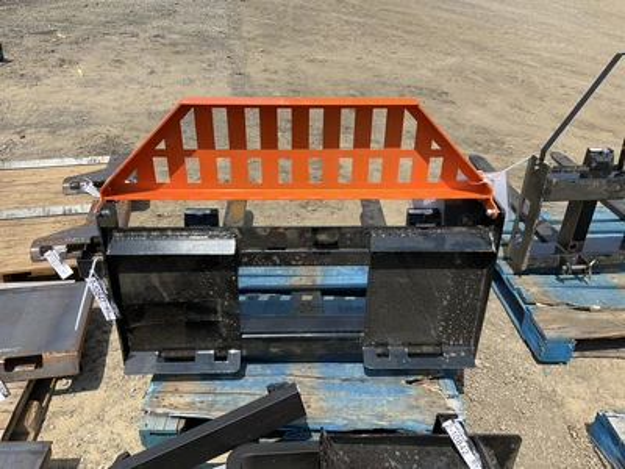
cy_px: 234
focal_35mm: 29
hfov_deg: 61.7
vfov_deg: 48.2
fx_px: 524
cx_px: 312
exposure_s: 1/1675
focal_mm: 3
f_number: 1.8
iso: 25
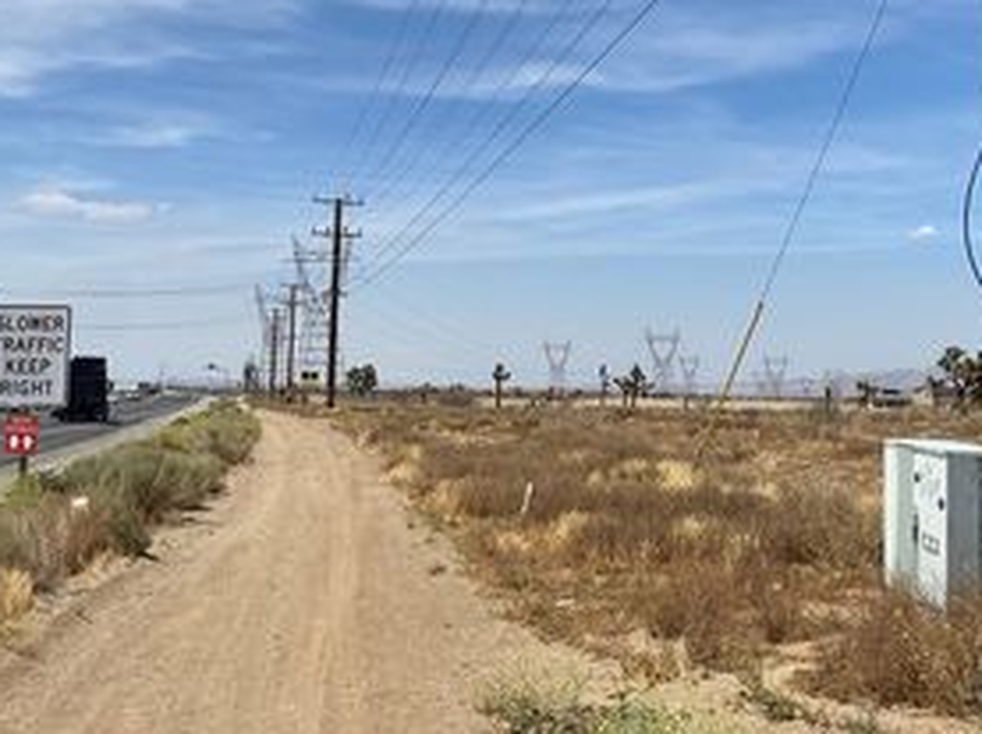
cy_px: 211
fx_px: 1332
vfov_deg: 30.4
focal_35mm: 47
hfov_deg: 40.4
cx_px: 415
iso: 32
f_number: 1.8
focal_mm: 4.25
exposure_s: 1/5495
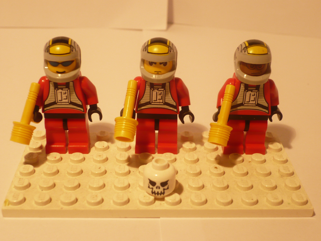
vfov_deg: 26.6
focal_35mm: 55
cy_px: 120
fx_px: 510
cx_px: 160
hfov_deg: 34.9
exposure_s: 1/25
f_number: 3.5
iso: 200
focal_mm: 9.1
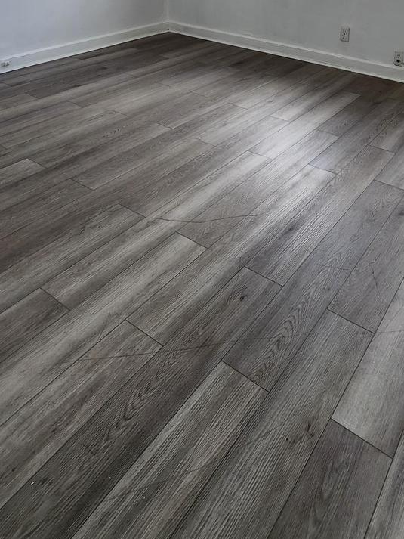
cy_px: 36
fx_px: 436
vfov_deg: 53.8
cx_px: 290
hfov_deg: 48.3
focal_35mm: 28
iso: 40
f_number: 2.2
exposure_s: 1/60
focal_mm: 1.74
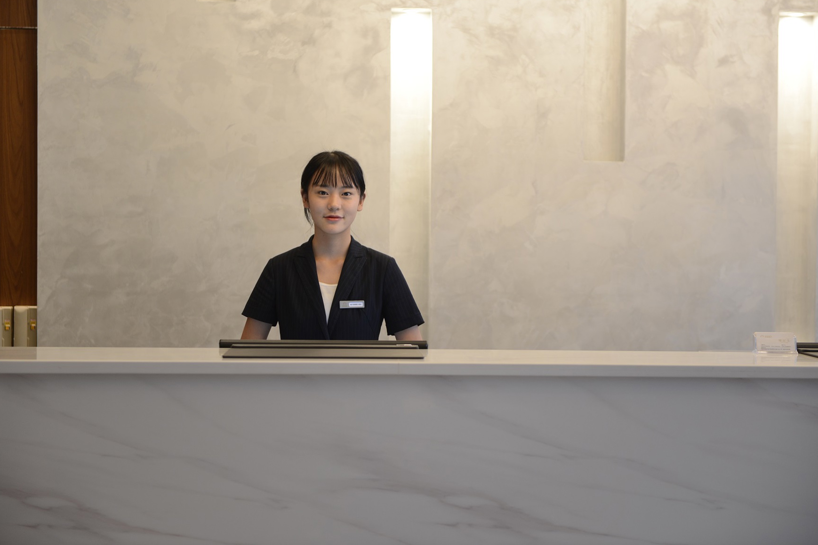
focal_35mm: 71
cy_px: 270
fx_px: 1613
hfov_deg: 28.5
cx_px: 409
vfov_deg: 19.2
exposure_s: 1/30
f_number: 2.8
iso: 400
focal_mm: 70
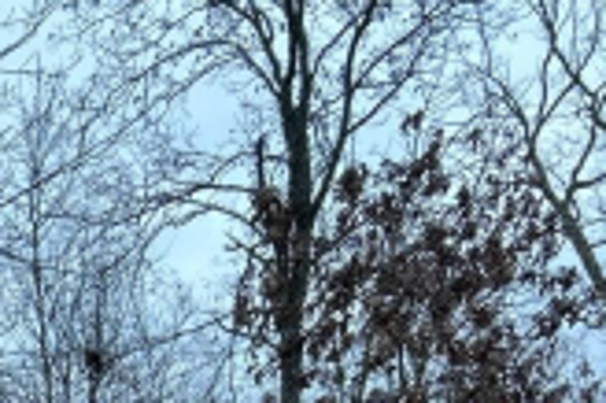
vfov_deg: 11.3
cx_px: -456
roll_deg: +1.5
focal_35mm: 110
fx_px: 1850
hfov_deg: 16.0
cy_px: 788
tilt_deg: -3.5
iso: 64
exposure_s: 1/121
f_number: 1.5
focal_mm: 5.7
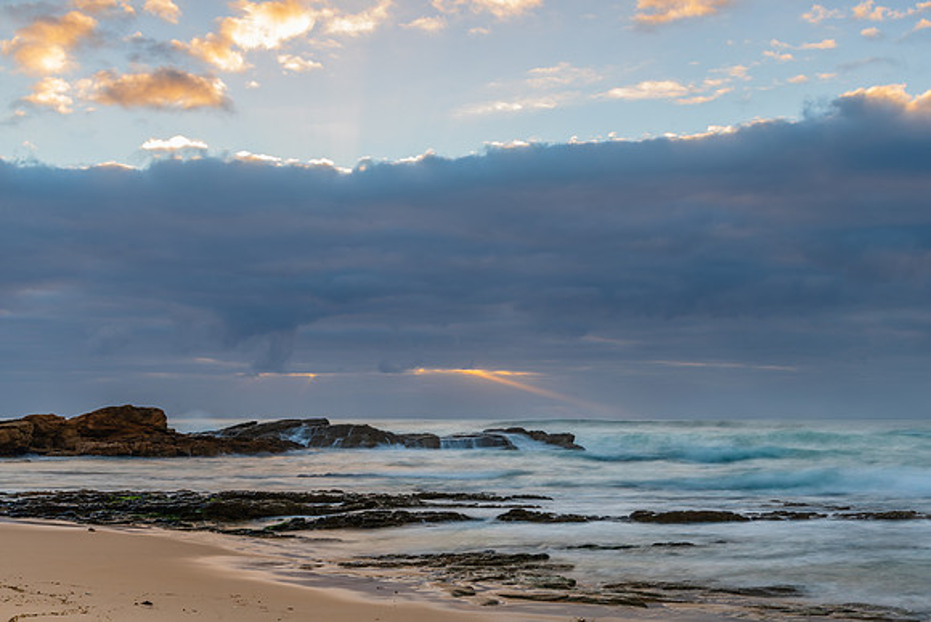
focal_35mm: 46
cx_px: 466
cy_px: 311
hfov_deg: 43.2
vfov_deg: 29.6
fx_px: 1177
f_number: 11
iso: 31
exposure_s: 2.5
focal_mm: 44
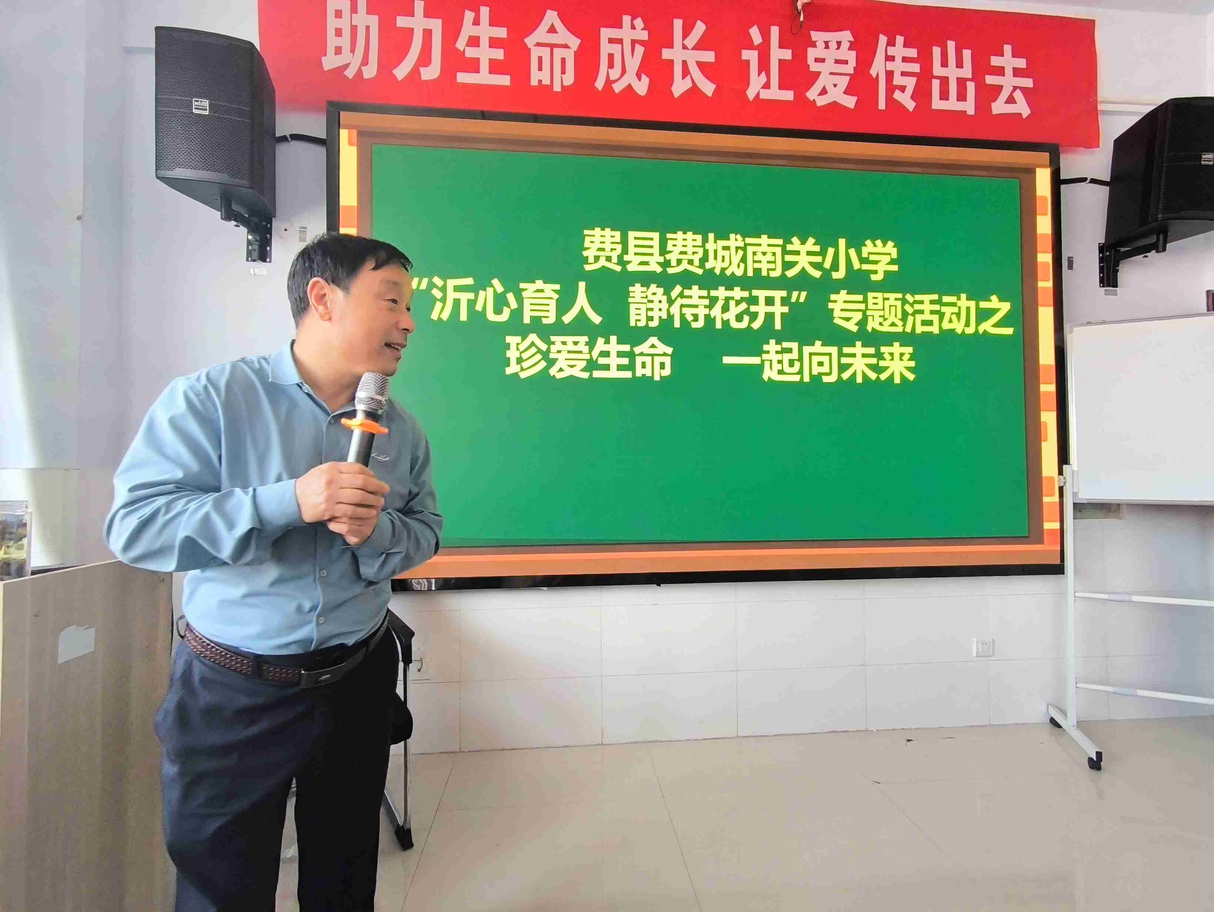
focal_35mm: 15
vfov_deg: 81.8
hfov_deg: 98.1
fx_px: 526
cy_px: 456
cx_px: 607
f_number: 2.2
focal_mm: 1.65
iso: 125
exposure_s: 1/50
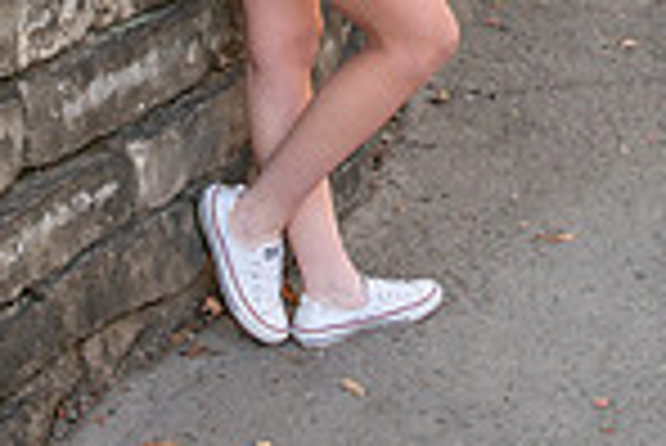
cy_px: -212
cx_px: 351
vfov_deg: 13.8
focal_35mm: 94
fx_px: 1741
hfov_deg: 21.7
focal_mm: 24
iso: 320
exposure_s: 1/160
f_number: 4
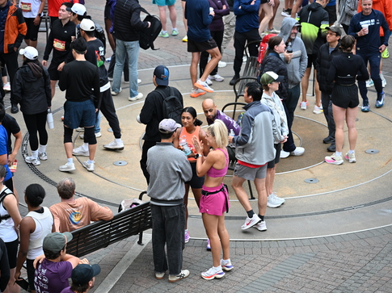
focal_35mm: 131
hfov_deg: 15.1
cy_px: 147
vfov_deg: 11.3
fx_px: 1482
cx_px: 188
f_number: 4
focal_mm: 120
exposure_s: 1/500
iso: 2000
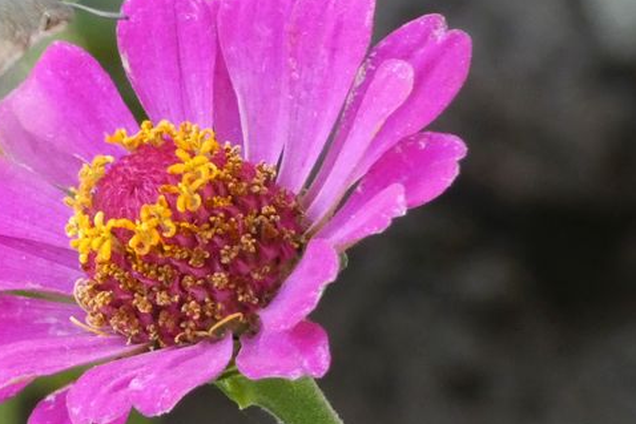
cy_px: 174
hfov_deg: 2.8
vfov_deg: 1.9
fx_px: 13112
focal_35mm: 742
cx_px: 103
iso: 640
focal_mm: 71.7
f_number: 5.6
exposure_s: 1/80
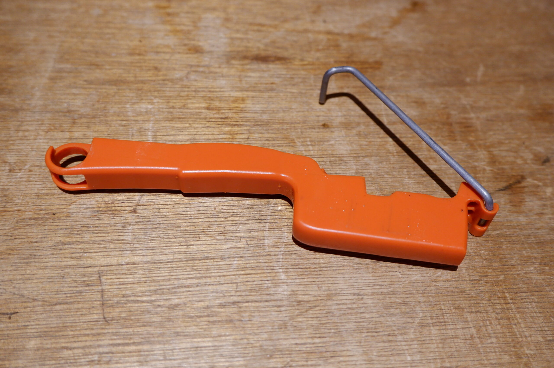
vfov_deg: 35.0
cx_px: 277
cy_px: 184
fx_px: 584
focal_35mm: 38
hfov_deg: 50.7
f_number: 4.4
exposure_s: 1/38
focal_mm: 25.6
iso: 1000
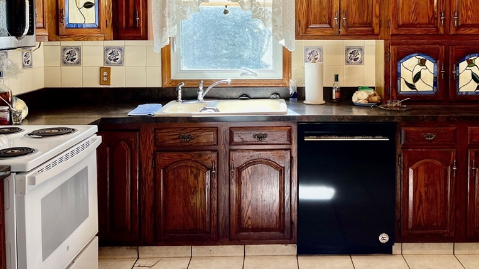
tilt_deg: -3.1
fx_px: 483
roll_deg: +0.0
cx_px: 280
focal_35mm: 38
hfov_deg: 52.5
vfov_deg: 30.3
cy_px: 48
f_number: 1.5
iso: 80
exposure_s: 1/120
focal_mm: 5.7
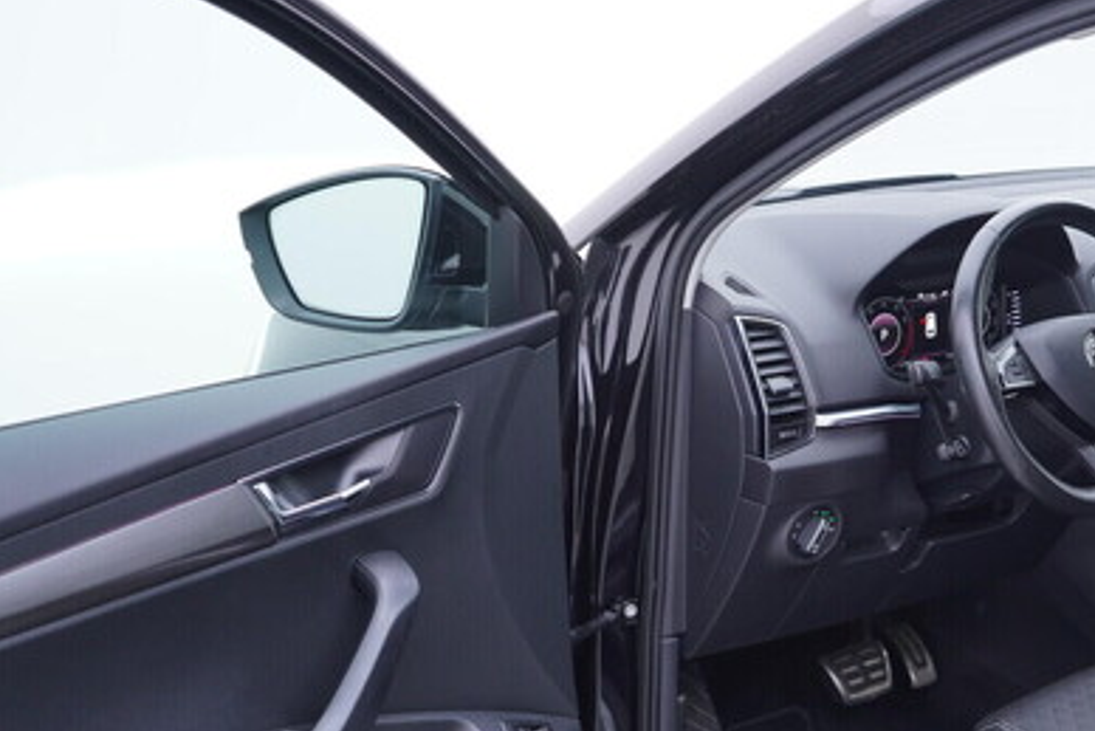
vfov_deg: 26.4
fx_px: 1552
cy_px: 459
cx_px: 725
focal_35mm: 51
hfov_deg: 38.5
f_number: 2.8
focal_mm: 24
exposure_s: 1/40
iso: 125
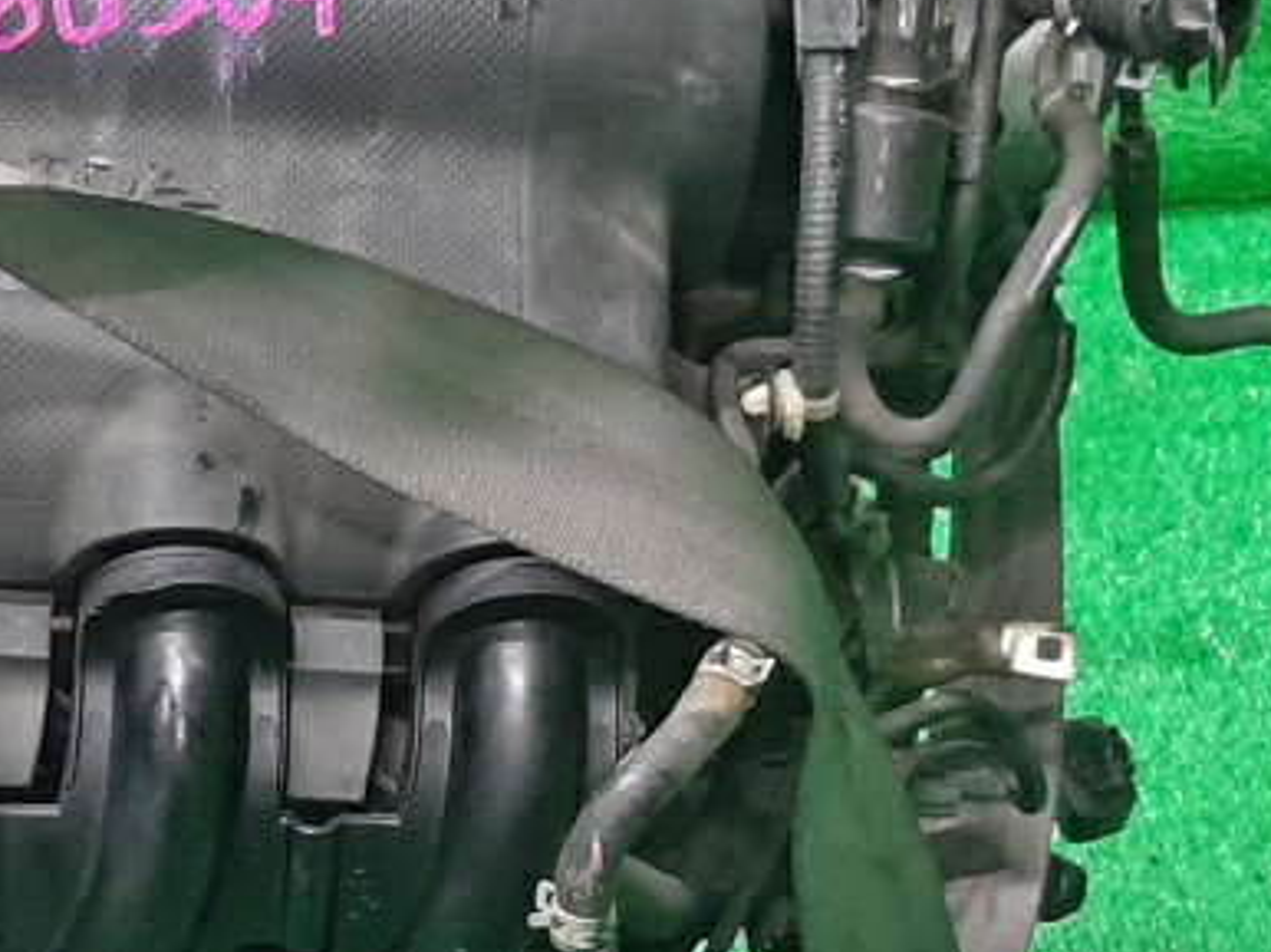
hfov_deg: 20.0
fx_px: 3559
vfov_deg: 15.0
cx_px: 207
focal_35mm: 97
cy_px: 962
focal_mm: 3.93
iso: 202
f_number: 1.7
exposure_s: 1/50
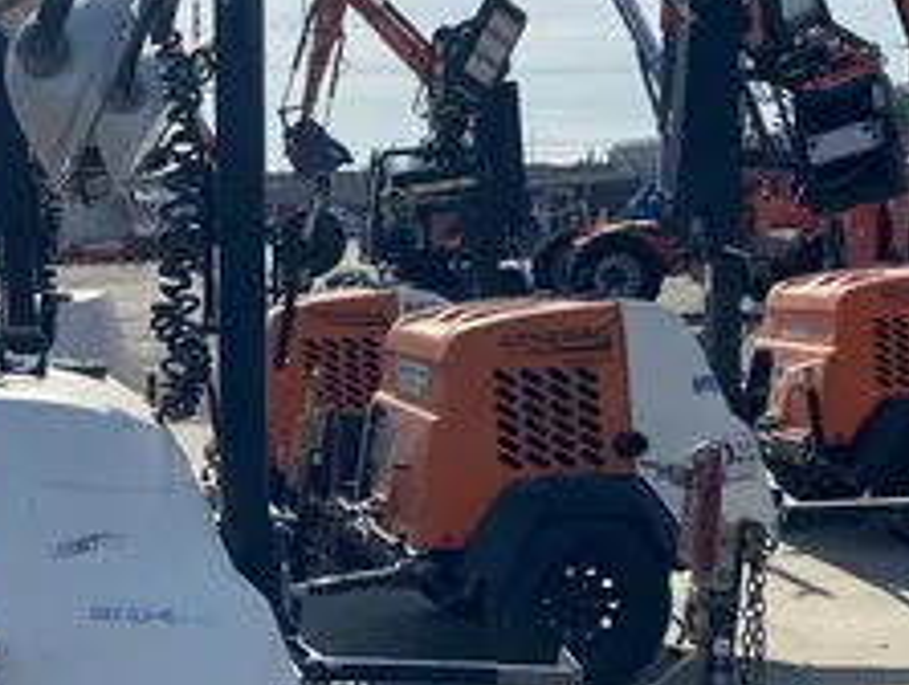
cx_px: 216
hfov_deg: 29.7
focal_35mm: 64
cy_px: 393
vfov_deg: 23.0
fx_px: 1683
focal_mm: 4.25
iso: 32
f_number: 1.8
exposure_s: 1/5747
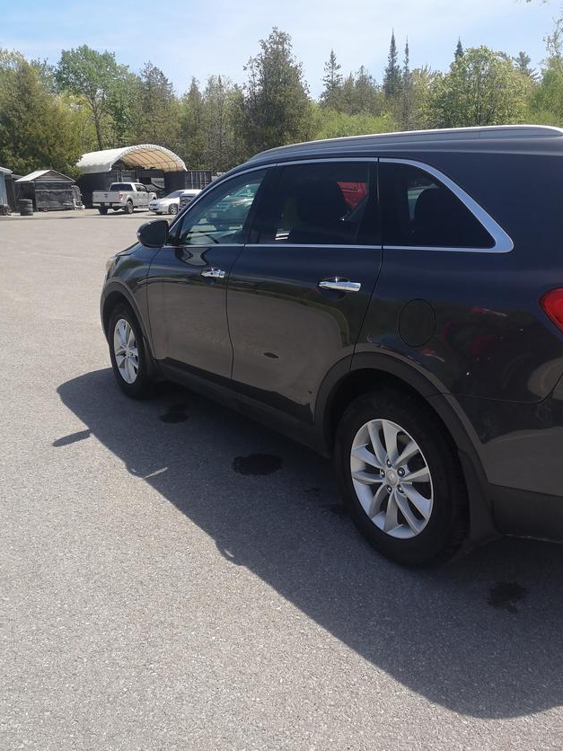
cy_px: 349
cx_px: 301
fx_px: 672
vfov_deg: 58.3
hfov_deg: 45.4
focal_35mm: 31
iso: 50
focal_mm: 3.95
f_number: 1.8
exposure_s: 1/1887
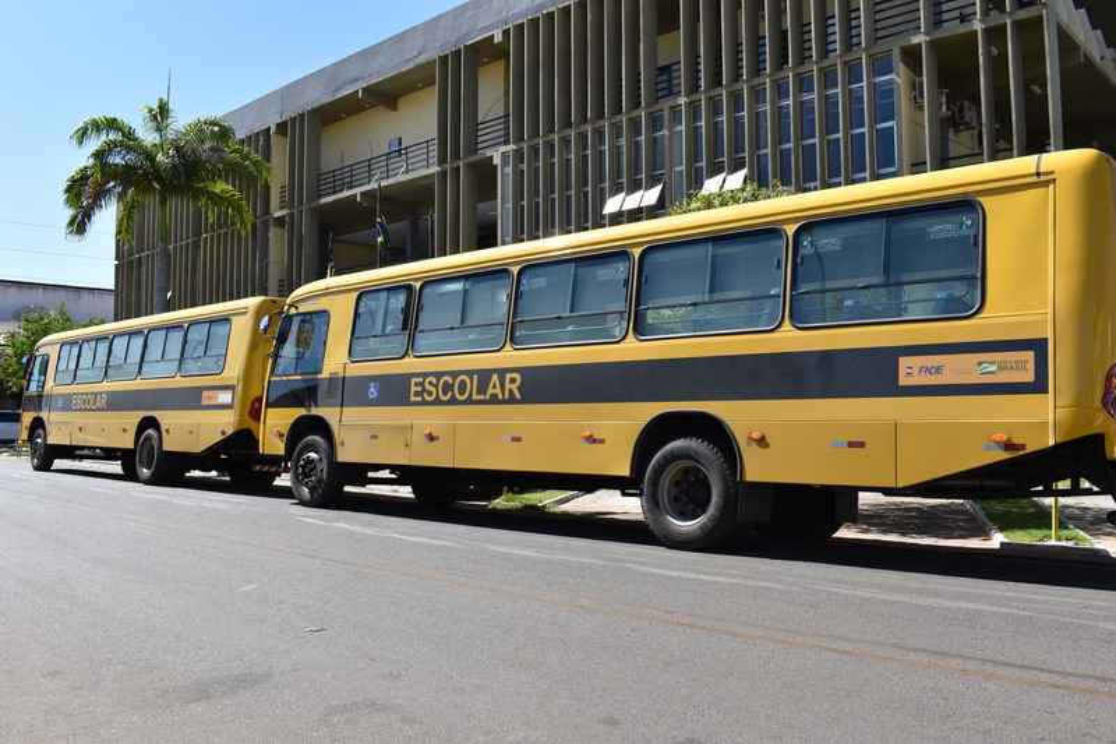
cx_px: 558
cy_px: 372
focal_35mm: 30
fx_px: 930
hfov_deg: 61.9
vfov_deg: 43.6
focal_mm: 20
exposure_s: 1/320
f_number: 9
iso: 200
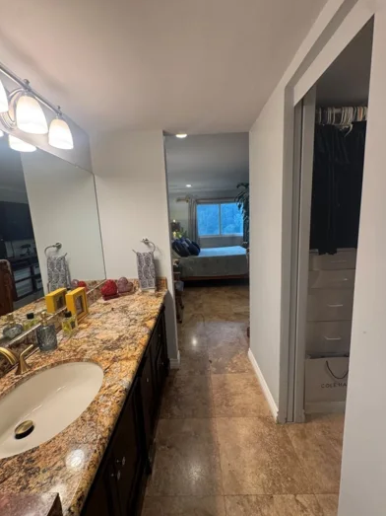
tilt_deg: -9.6
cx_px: 191
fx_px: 223
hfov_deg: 81.7
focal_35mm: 15
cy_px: 259
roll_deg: +2.5
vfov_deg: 98.2
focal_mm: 2.22
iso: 200
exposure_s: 1/120
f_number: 2.2
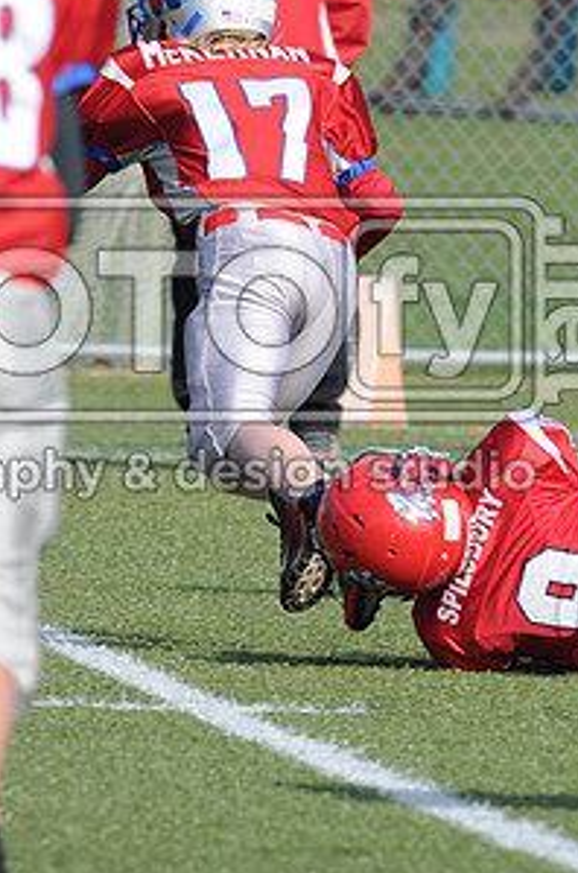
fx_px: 21145
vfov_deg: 2.4
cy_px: 333
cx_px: 133
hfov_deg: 1.6
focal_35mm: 874
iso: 200
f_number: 7.1
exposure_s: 1/500
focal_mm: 300
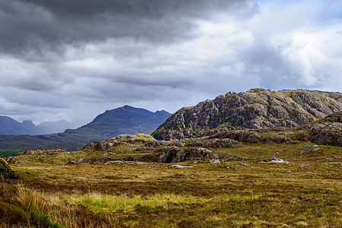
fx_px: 465
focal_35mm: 49
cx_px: 172
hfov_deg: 40.3
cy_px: 123
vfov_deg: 27.5
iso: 125
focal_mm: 38
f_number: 8
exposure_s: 1/100
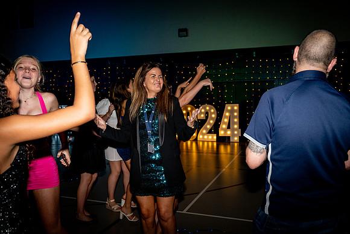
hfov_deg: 58.7
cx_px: 175
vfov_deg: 41.1
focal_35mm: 32
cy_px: 117
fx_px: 311
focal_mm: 32
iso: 1250
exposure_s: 1/100
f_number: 4
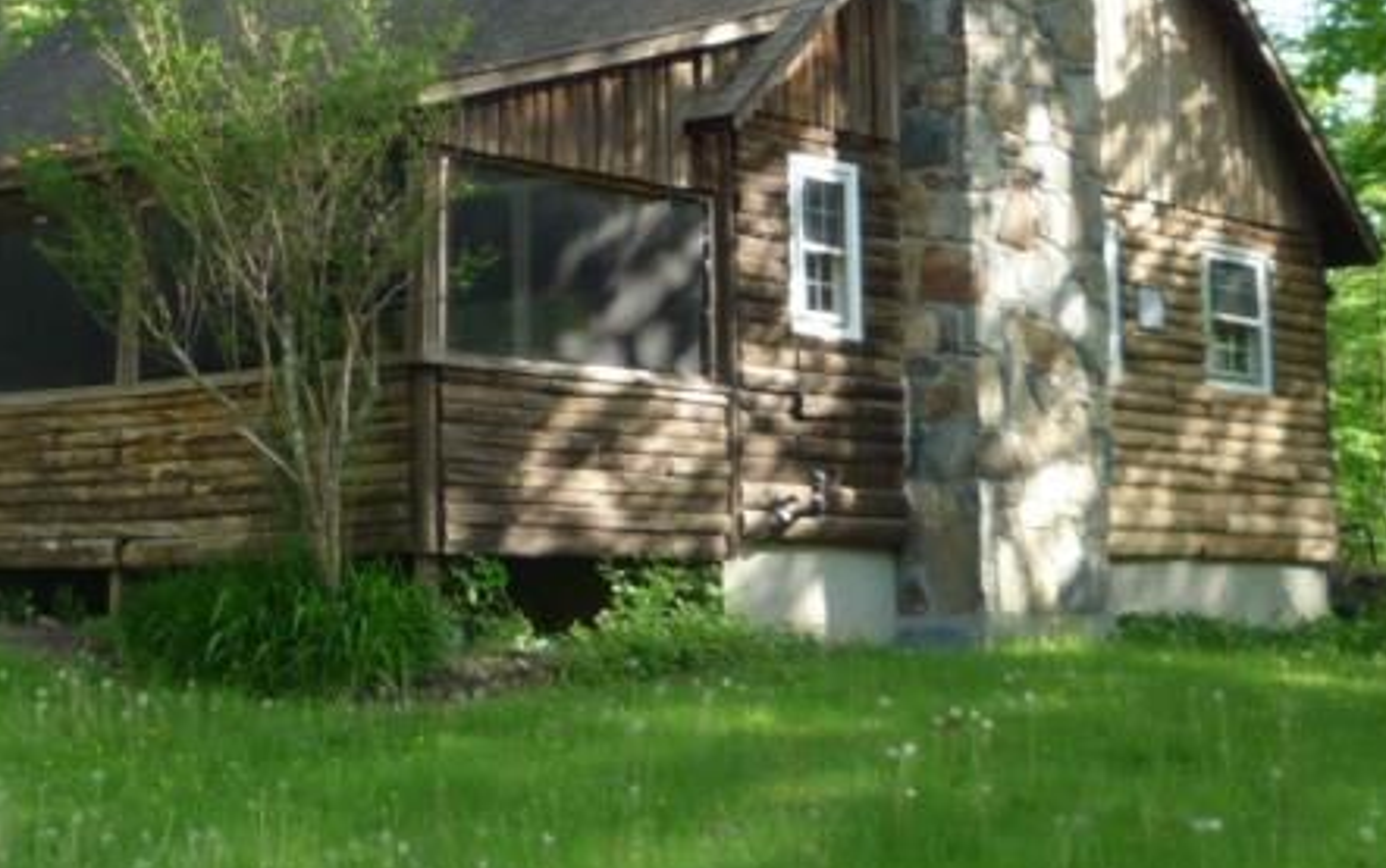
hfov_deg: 29.6
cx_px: 473
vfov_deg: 18.7
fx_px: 2608
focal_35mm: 69
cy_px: 135
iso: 100
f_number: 2.8
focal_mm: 4.4
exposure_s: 1/200
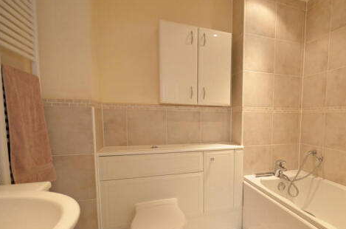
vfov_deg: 59.0
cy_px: 128
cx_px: 239
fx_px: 201
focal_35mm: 21
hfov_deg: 77.9
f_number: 4
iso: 400
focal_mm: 10
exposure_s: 1/60
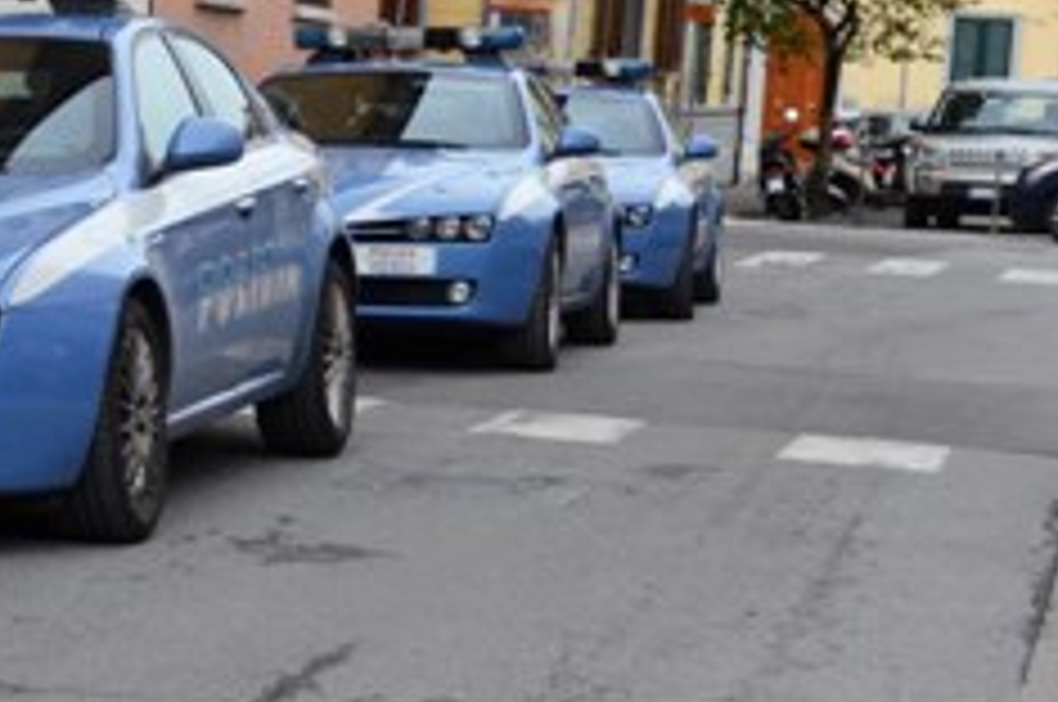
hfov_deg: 14.5
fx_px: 3748
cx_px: -707
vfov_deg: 10.7
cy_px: 144
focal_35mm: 128
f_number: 9
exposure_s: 1/320
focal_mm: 25
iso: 800
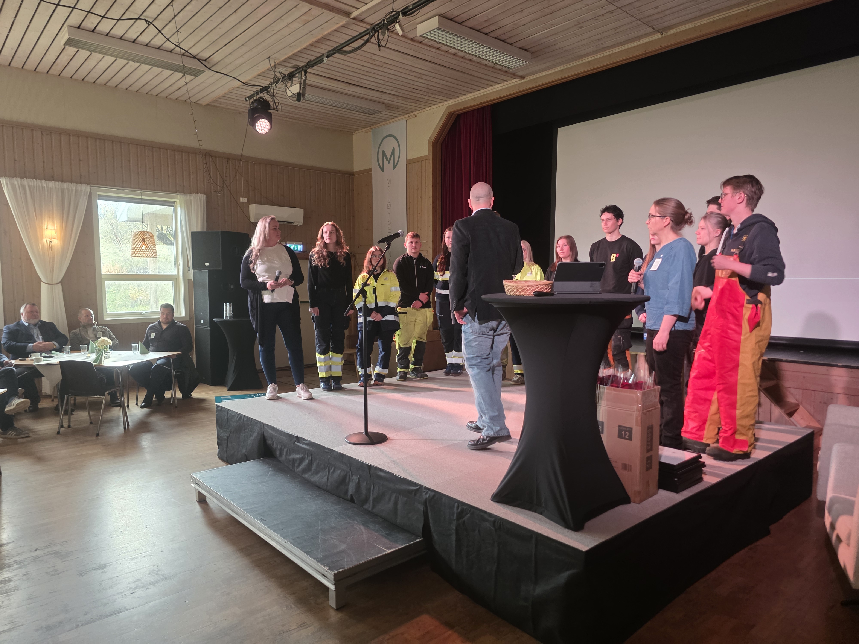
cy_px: 322
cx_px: 430
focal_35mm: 23
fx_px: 571
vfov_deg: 58.9
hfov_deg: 73.9
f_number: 1.7
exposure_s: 1/59.4
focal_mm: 6.3
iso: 400
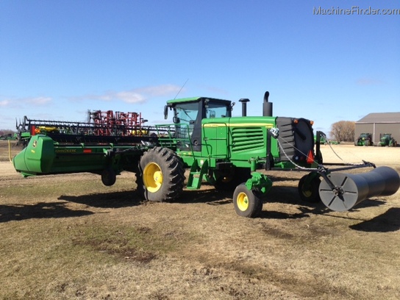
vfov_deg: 42.9
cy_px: 150
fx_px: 381
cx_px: 200
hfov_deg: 55.4
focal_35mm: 33
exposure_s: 1/1130
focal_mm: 4.13
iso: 50
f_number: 2.4
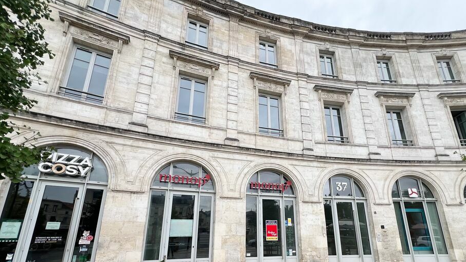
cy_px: 181
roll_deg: +1.3
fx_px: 185
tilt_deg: +16.5
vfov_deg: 68.0
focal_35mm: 15
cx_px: 246
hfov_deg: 102.9
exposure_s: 1/384
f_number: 1.8
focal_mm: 1.57
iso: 32
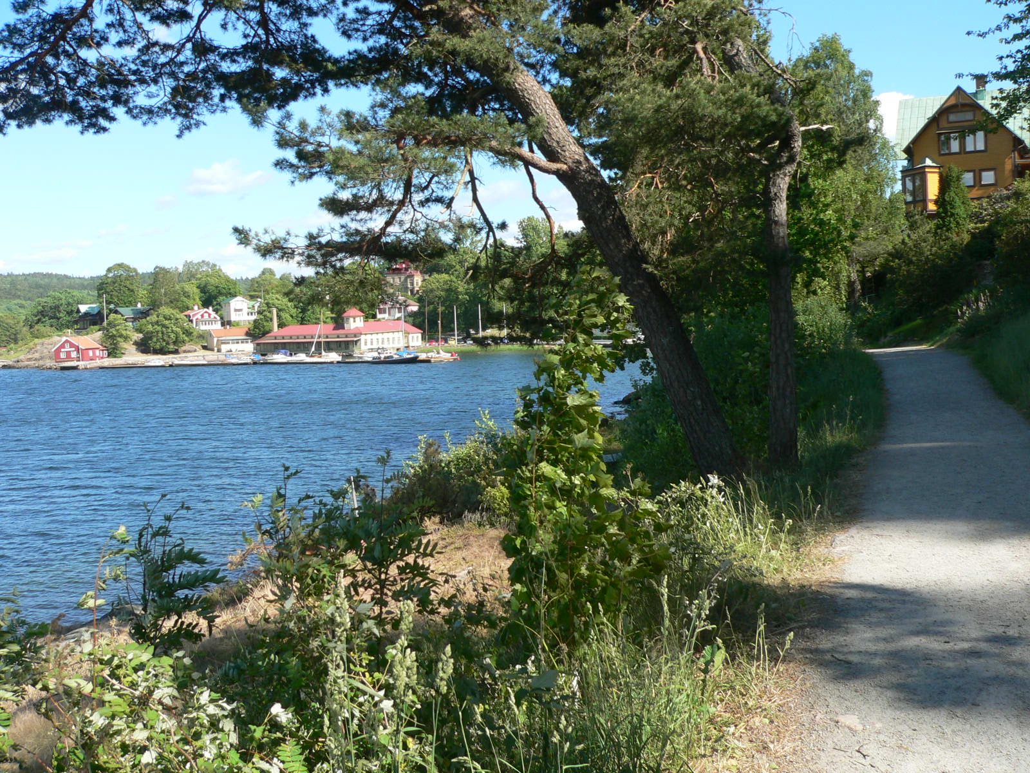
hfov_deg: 51.4
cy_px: 386
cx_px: 515
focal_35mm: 36
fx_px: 1071
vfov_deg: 39.7
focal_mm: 6
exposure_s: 1/320
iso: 80
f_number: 4
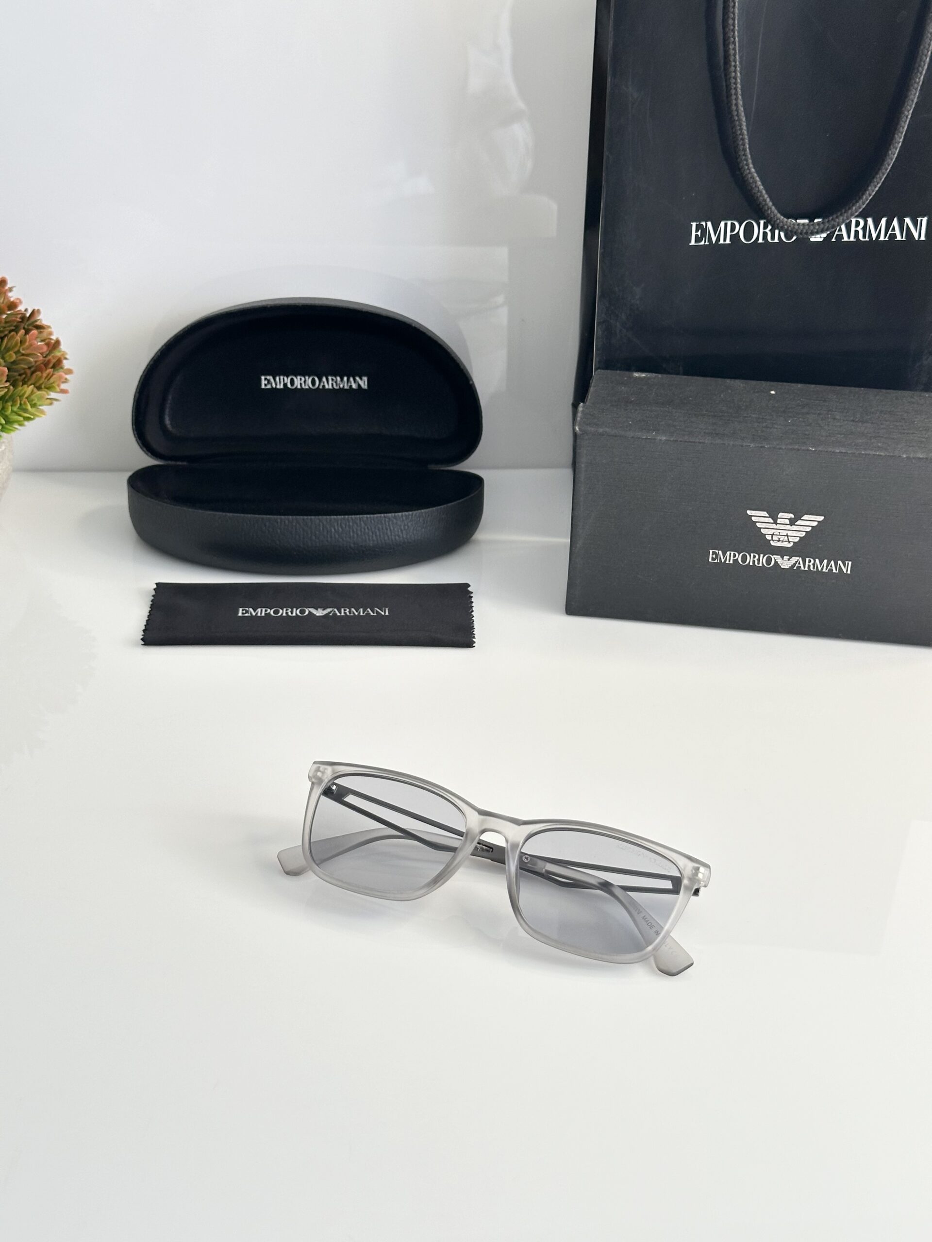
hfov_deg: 30.3
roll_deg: -0.9
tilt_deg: -29.7
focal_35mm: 48
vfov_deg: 39.7
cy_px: 621
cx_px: 466
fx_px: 1723
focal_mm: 6.86
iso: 64
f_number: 1.78
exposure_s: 1/50
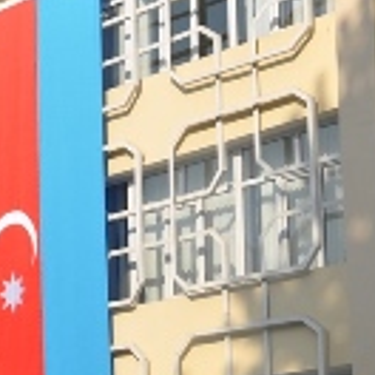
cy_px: 250
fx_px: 1691
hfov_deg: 12.0
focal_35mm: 138
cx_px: -222
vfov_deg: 12.6
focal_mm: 32
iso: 200
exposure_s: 1/400
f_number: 10
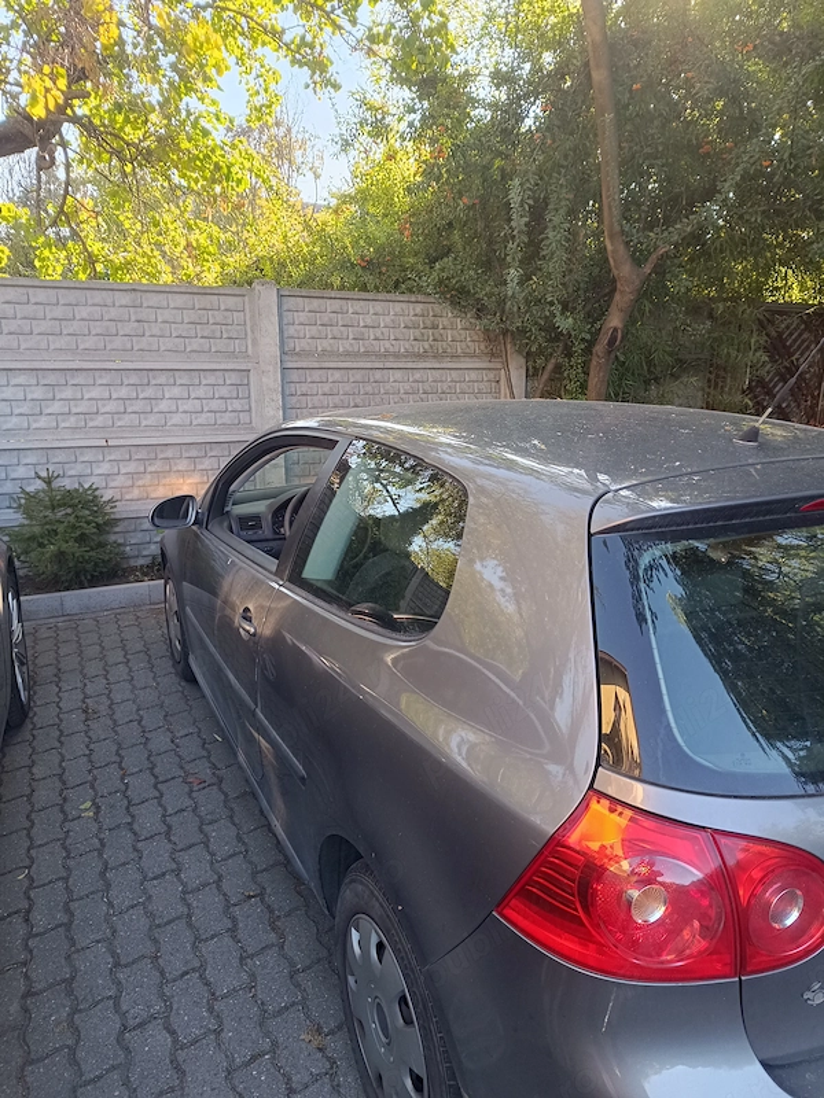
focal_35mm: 24
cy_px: 549
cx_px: 412
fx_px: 762
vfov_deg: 71.6
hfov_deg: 56.8
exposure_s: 1/101
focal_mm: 5.59
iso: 82
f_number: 1.88
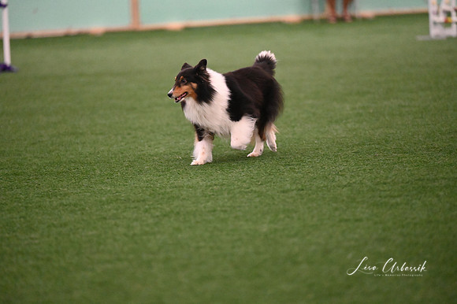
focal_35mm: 200
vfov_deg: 6.9
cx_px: 228
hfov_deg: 10.3
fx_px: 2537
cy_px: 152
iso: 16000
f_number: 3.2
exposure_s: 1/640
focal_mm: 200
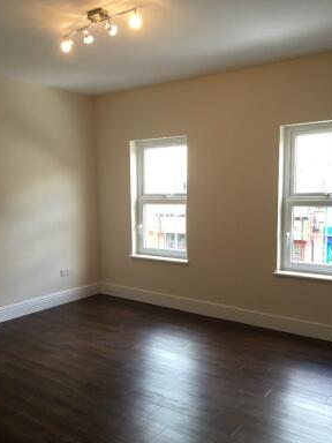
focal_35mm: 33
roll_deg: +0.6
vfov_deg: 55.3
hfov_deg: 42.9
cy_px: 243
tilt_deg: -7.6
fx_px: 422
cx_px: 157
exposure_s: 1/33
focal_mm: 4.15
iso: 32
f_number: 2.2
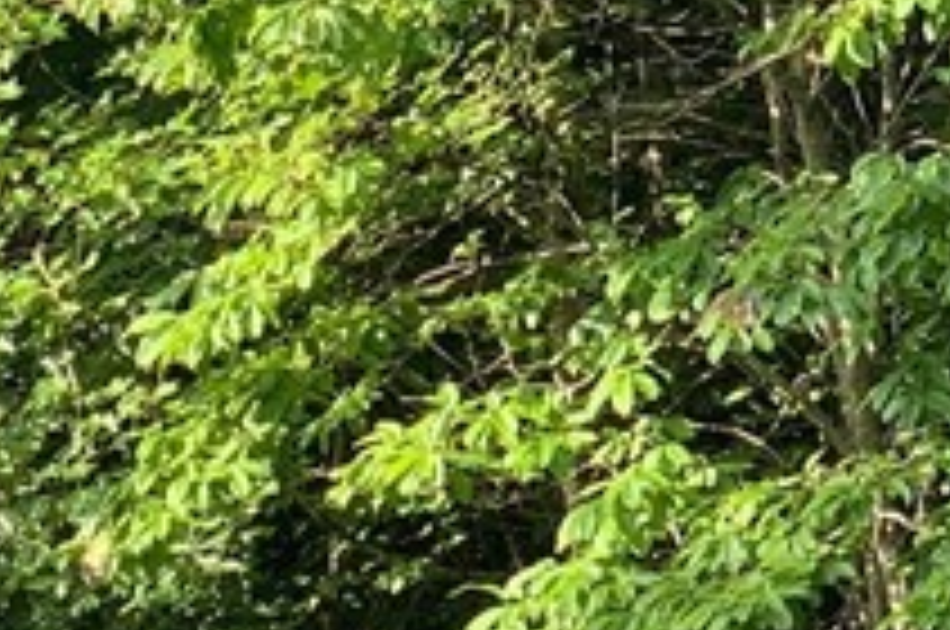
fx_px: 6930
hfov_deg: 7.8
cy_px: 860
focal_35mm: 263
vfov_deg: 5.2
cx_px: -131
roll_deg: +3.6
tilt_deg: +1.9
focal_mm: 6
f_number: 2.4
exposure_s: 1/156
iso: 16
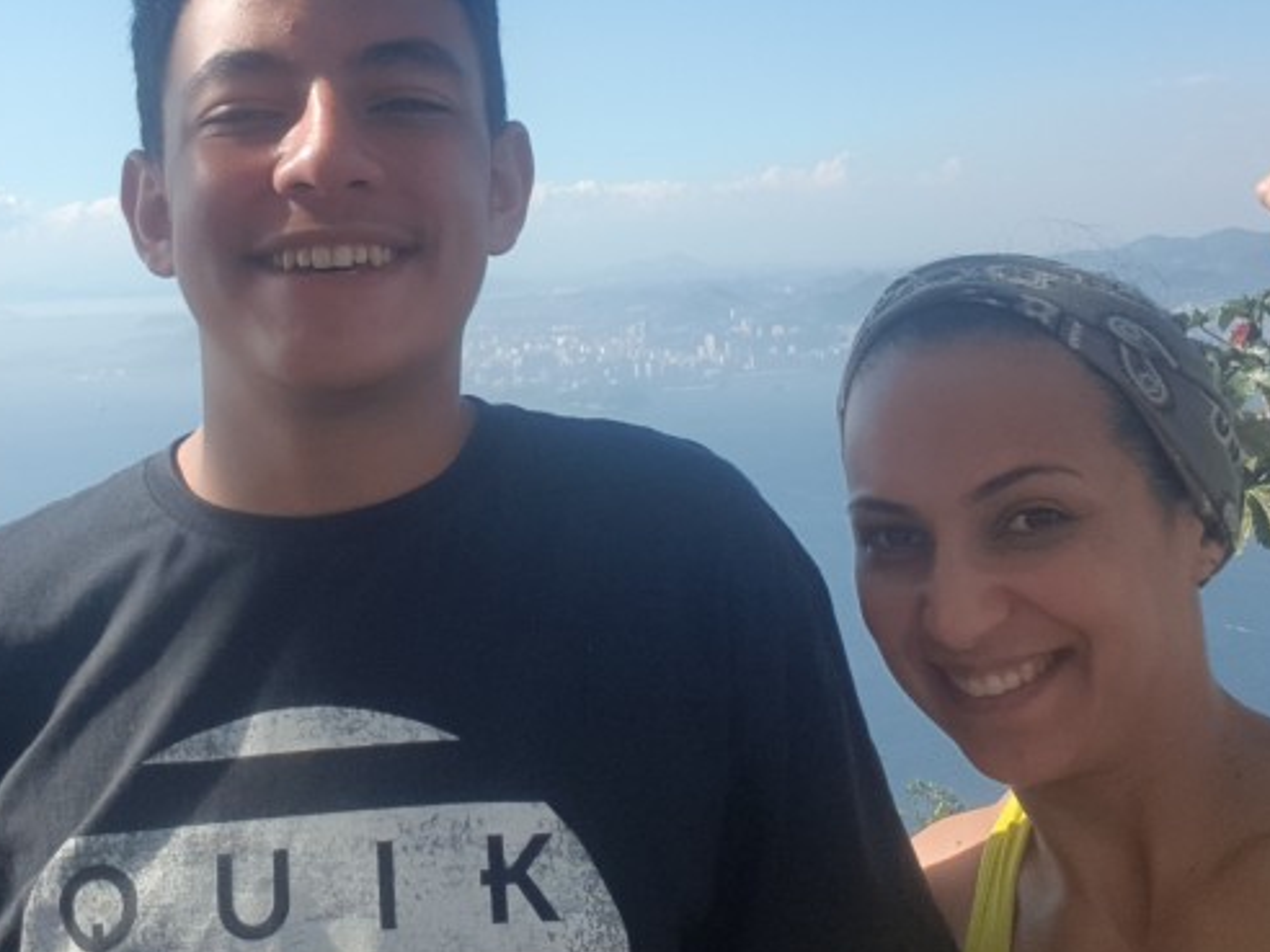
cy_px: 325
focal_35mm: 52
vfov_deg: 27.9
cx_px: 336
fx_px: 1908
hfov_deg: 36.1
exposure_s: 1/1492
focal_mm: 2.95
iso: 40
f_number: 1.7
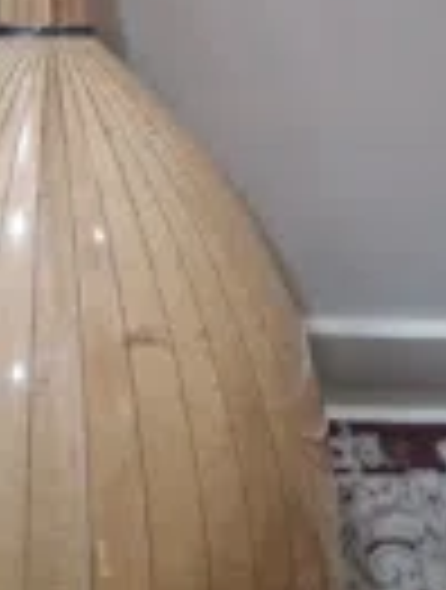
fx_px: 1197
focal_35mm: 70
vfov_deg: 27.2
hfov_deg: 20.9
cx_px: 95
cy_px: 126
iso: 160
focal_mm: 5.54
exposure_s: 1/60
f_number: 1.8
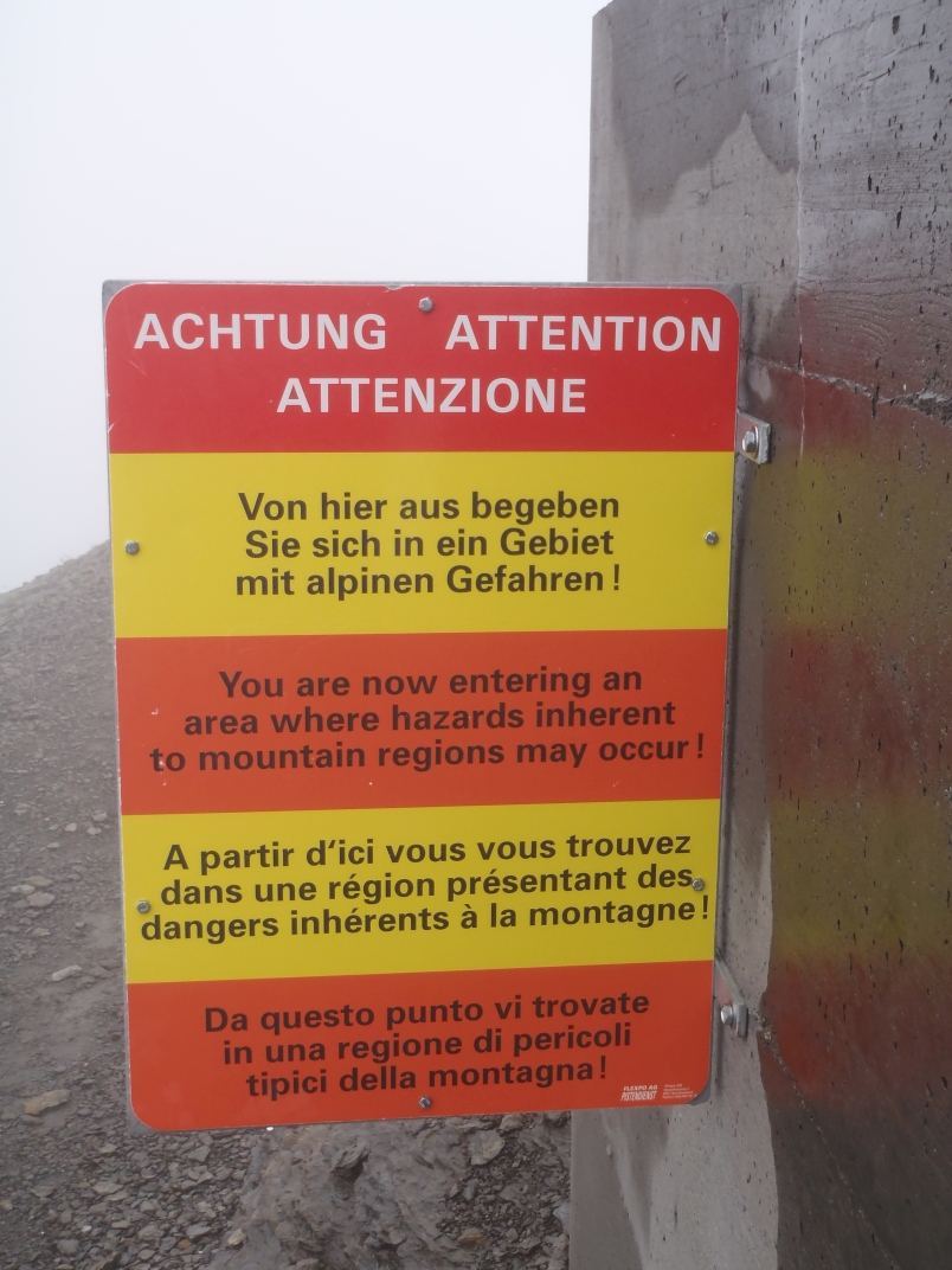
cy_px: 635
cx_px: 476
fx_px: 1797
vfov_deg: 38.9
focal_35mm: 49
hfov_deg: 29.7
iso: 80
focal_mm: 8.89
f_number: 5.6
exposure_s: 1/200
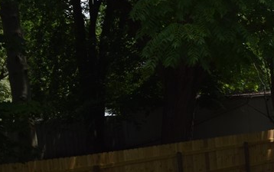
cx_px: 394
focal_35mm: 102
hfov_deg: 18.4
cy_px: 164
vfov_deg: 12.7
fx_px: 762
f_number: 13
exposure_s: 1/200
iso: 100
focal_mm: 22
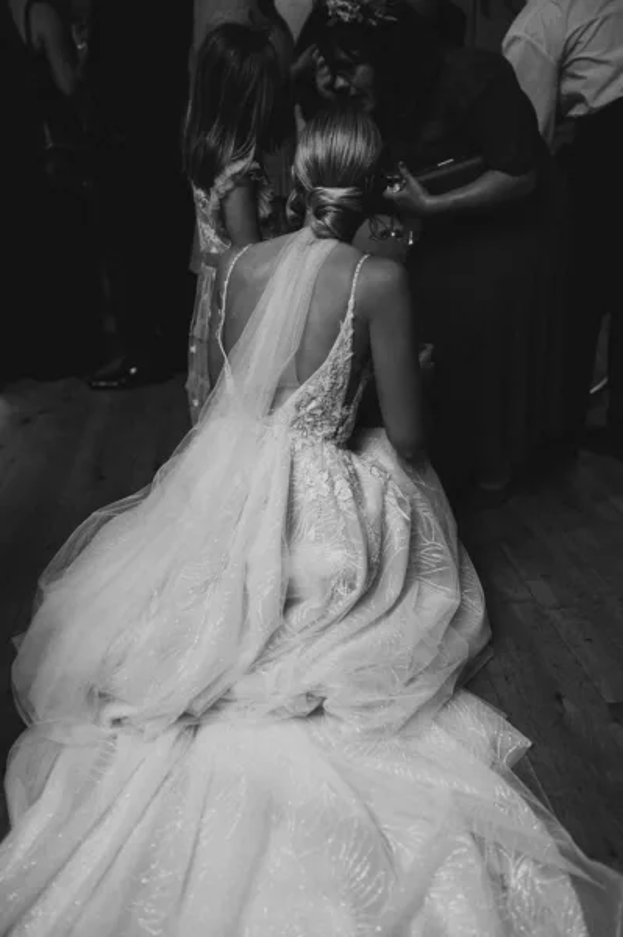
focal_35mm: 35
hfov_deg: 37.8
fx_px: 910
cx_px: 312
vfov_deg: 54.5
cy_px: 468
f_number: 2.2
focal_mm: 35
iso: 500
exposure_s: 1/500
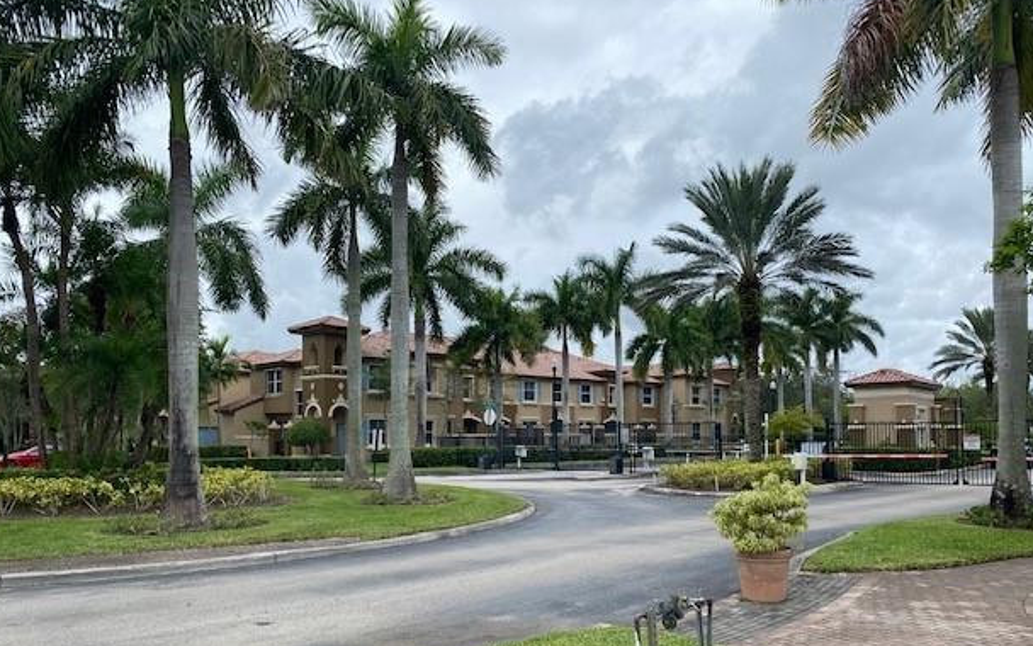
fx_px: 816
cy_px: 396
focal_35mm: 29
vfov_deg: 42.9
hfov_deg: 64.6
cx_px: 523
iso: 32
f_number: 1.8
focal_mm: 4.25
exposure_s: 1/1927
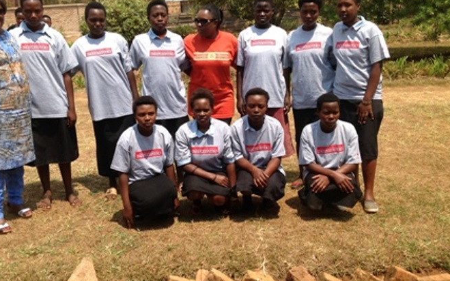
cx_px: 204
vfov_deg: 28.6
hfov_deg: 44.3
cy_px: 134
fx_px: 552
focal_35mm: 45
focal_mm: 4.28
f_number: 2.4
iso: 50
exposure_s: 1/1592
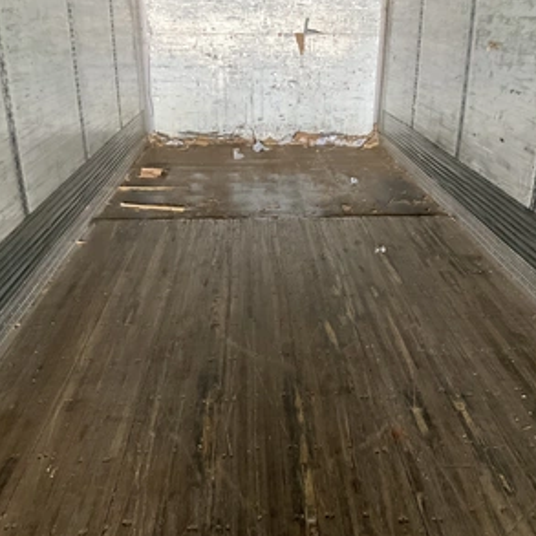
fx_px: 613
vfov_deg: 47.2
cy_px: 267
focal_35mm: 35
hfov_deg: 47.2
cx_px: 285
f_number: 1.8
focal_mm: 3
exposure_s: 1/58
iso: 320
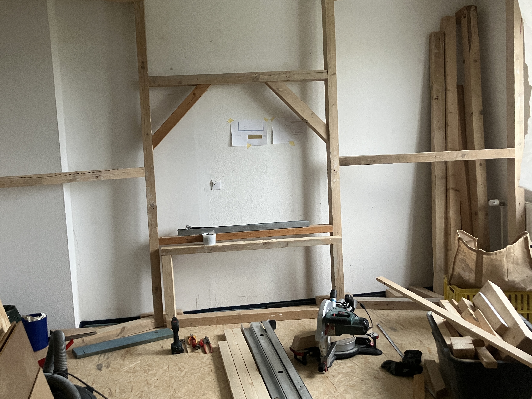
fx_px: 492
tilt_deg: -4.7
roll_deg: +3.5
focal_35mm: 32
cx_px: 242
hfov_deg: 56.7
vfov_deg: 44.2
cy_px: 199
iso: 200
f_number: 1.8
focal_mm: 3.99
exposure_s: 1/60
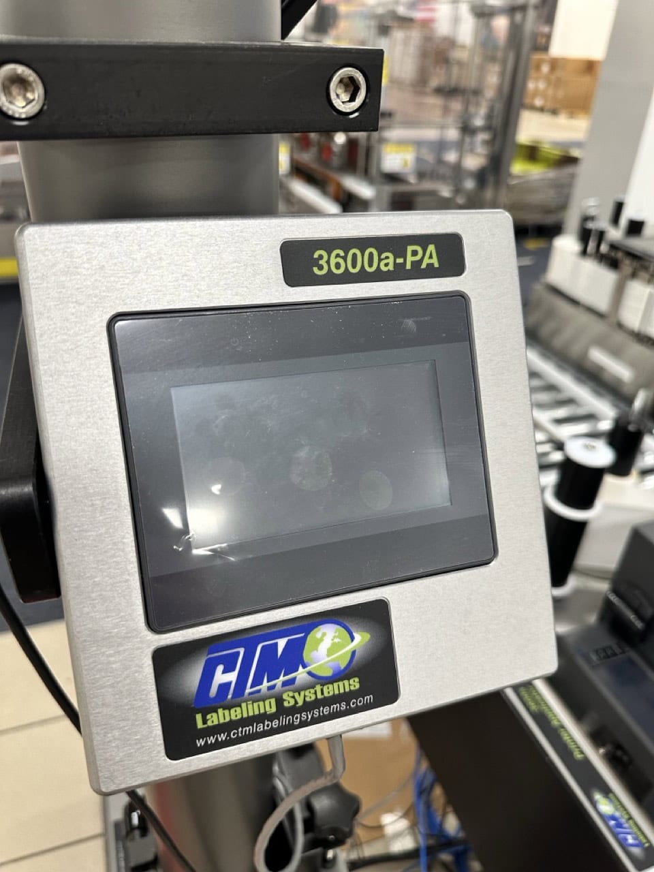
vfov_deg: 71.6
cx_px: 327
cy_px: 436
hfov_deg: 56.8
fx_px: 605
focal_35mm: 24
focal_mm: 6.9
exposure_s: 1/85
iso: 250
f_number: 1.8
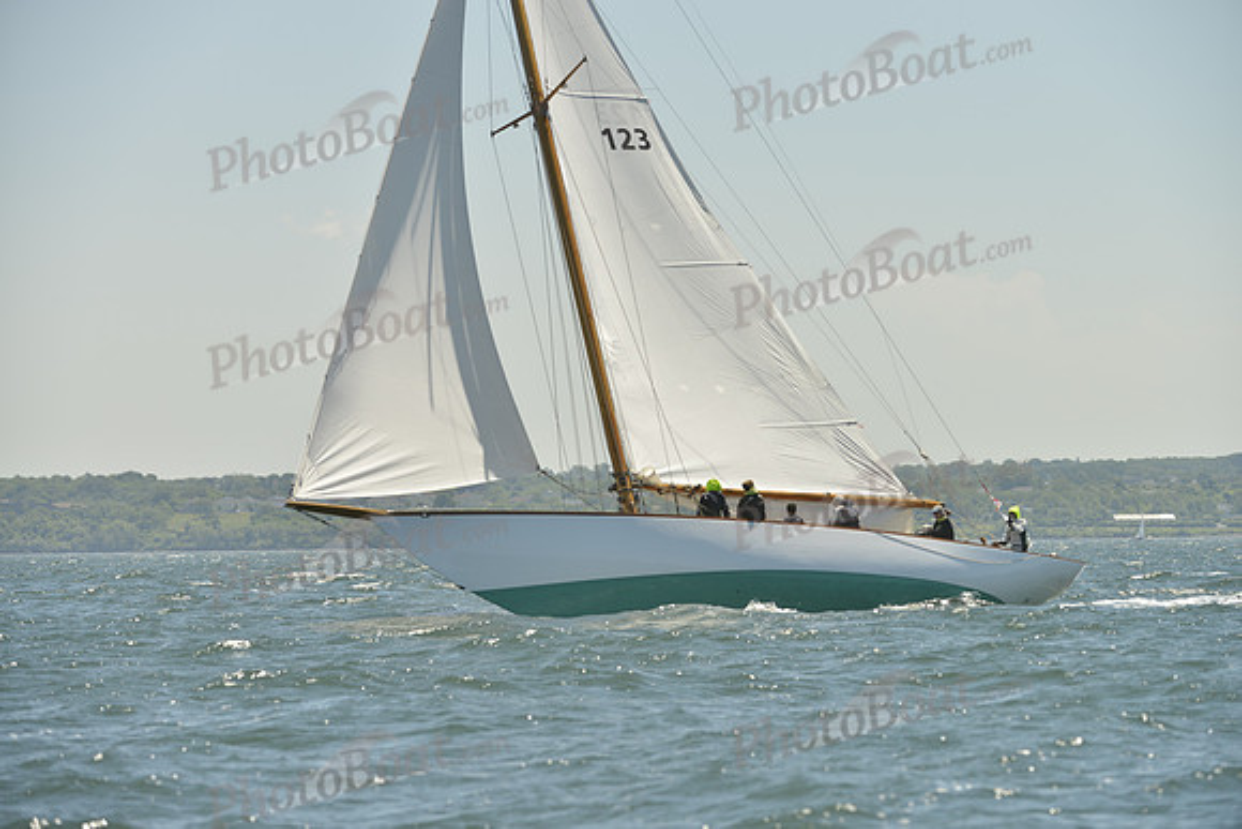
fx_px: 6901
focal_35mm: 200
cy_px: 414
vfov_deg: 6.9
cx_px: 621
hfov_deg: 10.3
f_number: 5.6
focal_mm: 200
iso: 200
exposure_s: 1/800
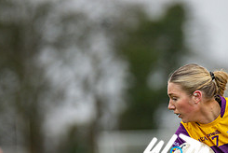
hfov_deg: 3.2
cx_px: 176
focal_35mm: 638
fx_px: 4045
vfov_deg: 2.2
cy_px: 173
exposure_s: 1/1000
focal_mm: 270
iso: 560
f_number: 2.8
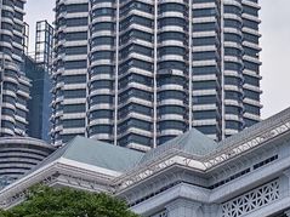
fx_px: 2152
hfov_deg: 7.7
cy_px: -240
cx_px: 126
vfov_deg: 5.6
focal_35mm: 257
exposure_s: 1/1900
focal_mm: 6.12
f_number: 1.9
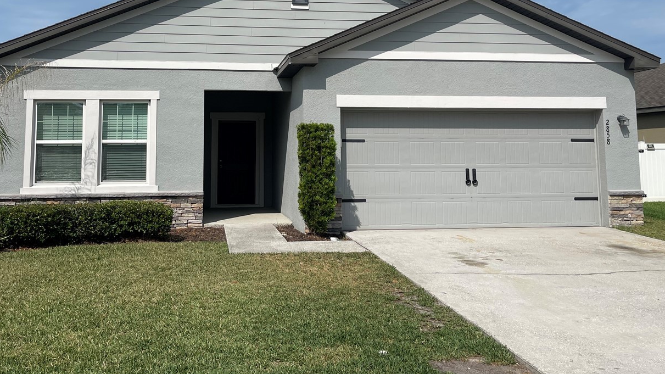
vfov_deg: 32.2
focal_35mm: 36
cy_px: 94
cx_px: 292
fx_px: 635
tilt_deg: +5.4
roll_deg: +0.4
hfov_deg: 55.1
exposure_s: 1/7937
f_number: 1.6
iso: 32
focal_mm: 5.1
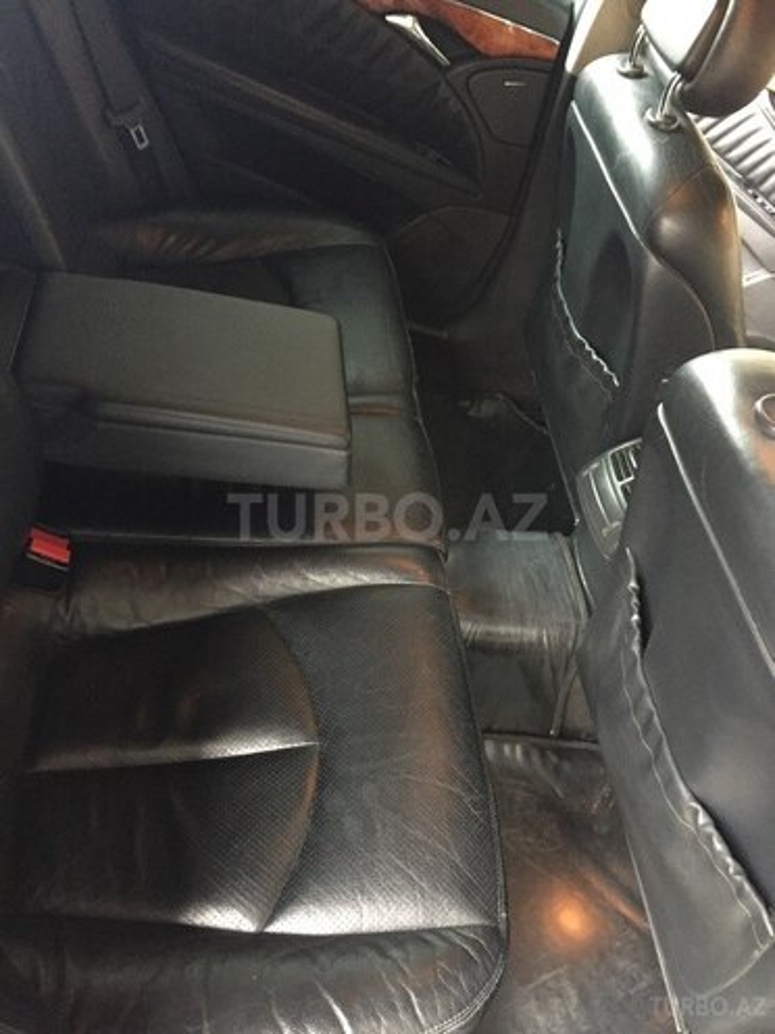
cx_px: 388
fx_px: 866
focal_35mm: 29
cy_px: 517
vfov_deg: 61.7
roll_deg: -27.4
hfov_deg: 48.2
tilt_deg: -41.7
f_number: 2.2
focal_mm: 4.15
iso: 500
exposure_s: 1/17
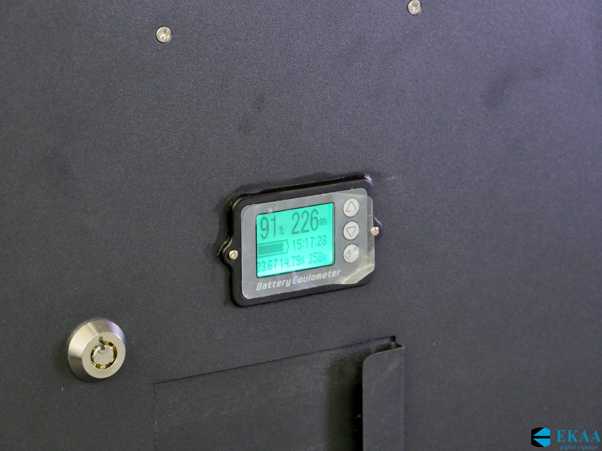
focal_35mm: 120
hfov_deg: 16.4
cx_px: 301
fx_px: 2087
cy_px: 226
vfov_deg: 12.3
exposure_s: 1/125
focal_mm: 60
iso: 3200
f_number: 5.6
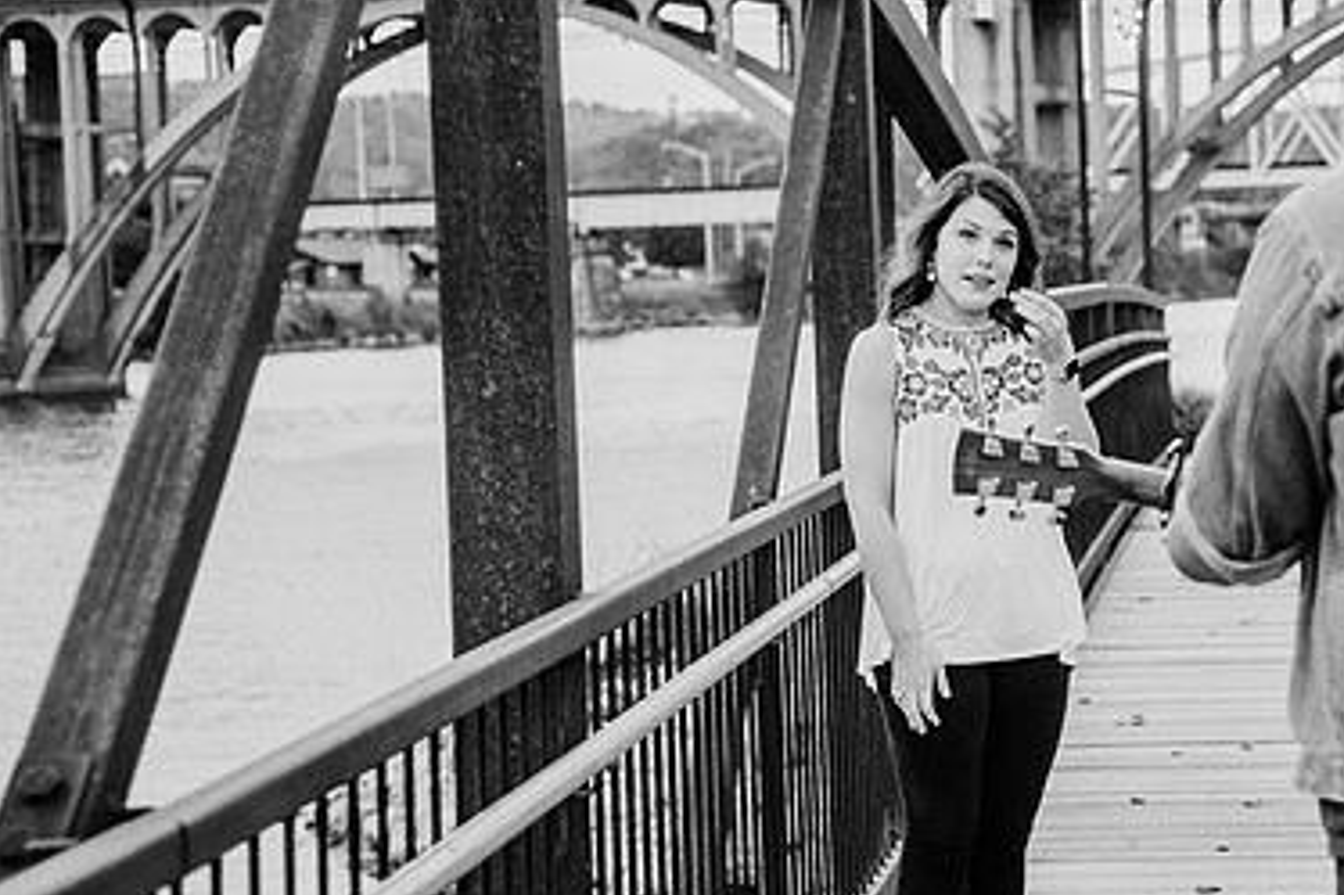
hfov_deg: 22.4
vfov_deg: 15.2
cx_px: 1006
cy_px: 343
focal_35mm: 90
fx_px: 3358
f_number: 4
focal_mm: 58
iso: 400
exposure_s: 1/640
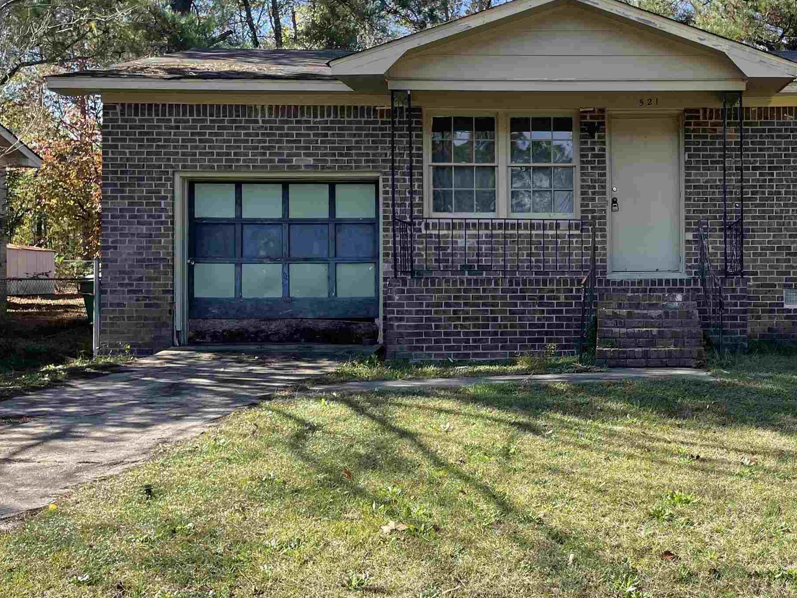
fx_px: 1013
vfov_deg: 32.9
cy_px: 296
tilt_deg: +1.1
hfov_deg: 41.1
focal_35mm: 44
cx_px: 637
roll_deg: +0.7
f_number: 1.6
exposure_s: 1/940
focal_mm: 4.2
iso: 32
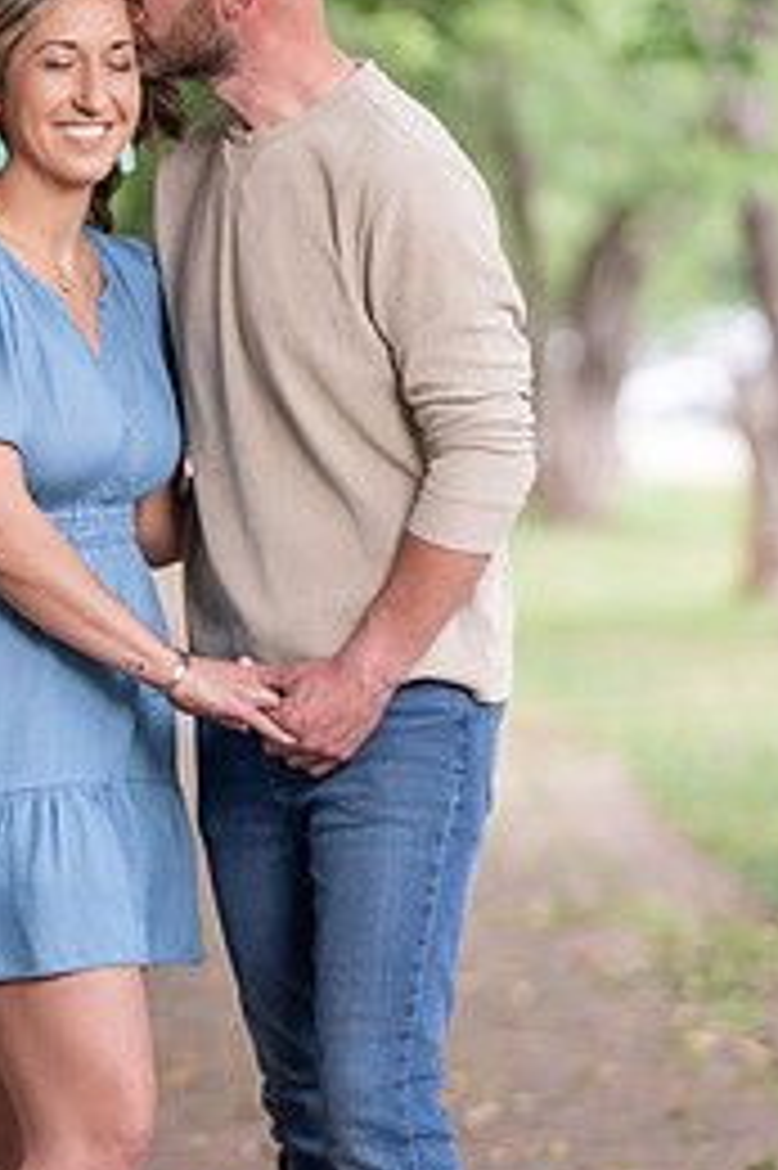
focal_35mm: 346
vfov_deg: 6.0
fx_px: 11230
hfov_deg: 4.0
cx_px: 144
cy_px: 662
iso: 800
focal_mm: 200
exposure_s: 1/200
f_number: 4
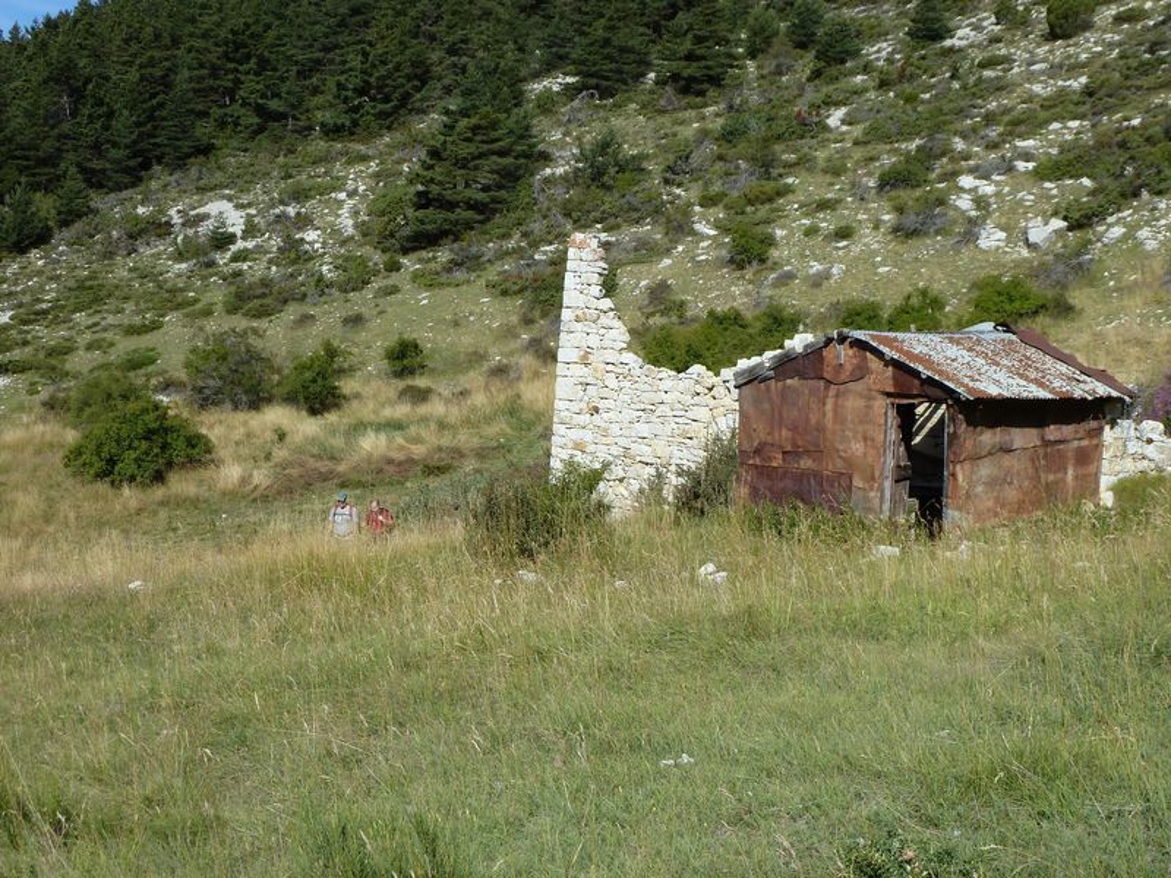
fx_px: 1488
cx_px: 586
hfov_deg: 42.9
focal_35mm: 44
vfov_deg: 32.9
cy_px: 439
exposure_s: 1/500
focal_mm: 7.3
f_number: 5
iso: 80
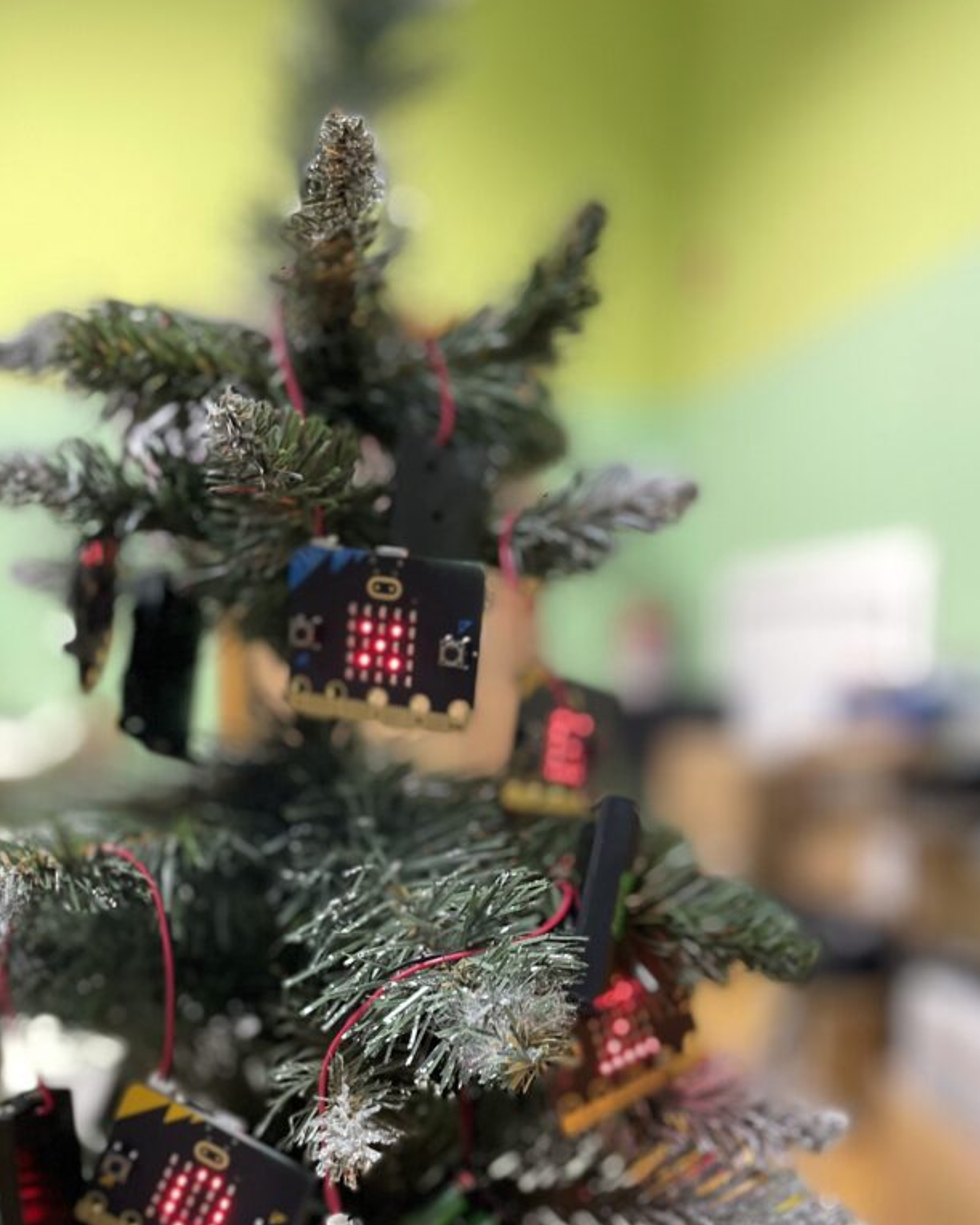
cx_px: 383
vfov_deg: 52.0
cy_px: 805
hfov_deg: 43.1
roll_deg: +0.2
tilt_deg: -6.9
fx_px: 1233
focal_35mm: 34
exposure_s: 1/25
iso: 500
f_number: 1.6
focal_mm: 4.2
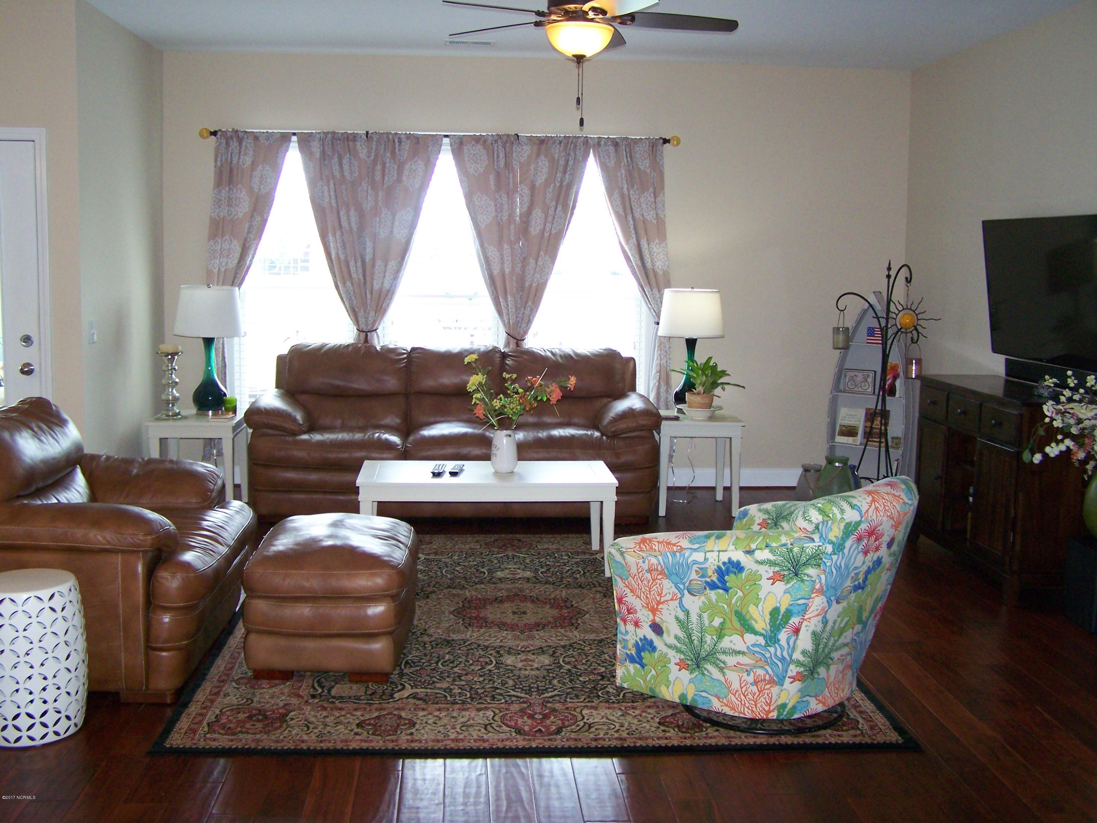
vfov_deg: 37.7
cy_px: 412
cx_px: 548
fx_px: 1204
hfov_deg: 49.0
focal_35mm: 38
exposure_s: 1/60
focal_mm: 6.3
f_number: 2.8
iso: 160
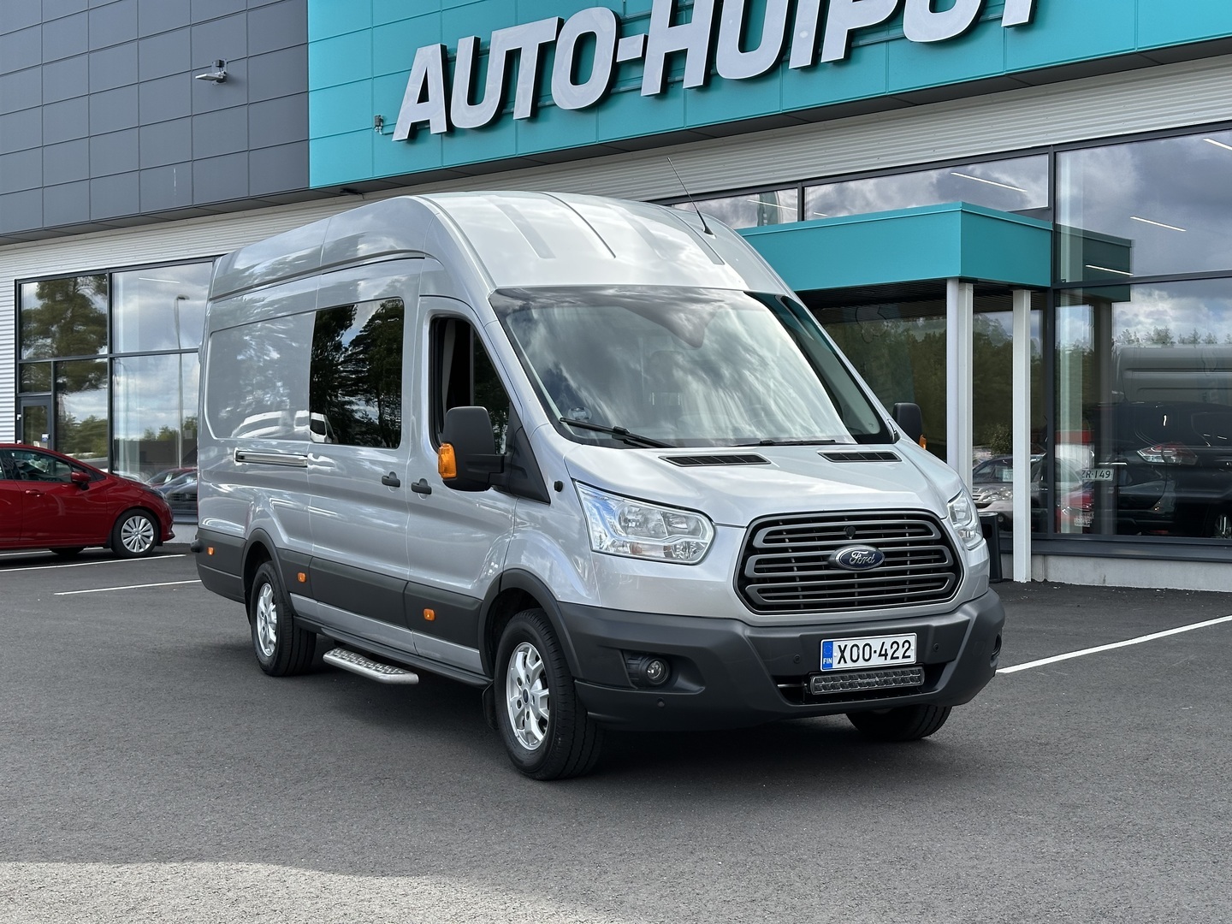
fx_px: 1708
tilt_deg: +0.5
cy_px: 462
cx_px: 616
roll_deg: +0.0
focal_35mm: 48
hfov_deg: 39.7
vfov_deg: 30.3
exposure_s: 1/1339
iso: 64
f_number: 1.78
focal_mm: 6.86
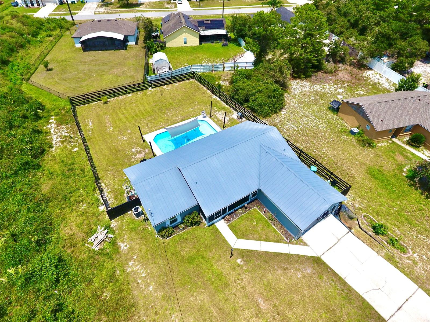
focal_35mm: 20
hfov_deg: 81.7
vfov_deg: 66.0
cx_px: 215
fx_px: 248
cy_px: 161
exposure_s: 1/1142
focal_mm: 3.61
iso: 100
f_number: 2.8
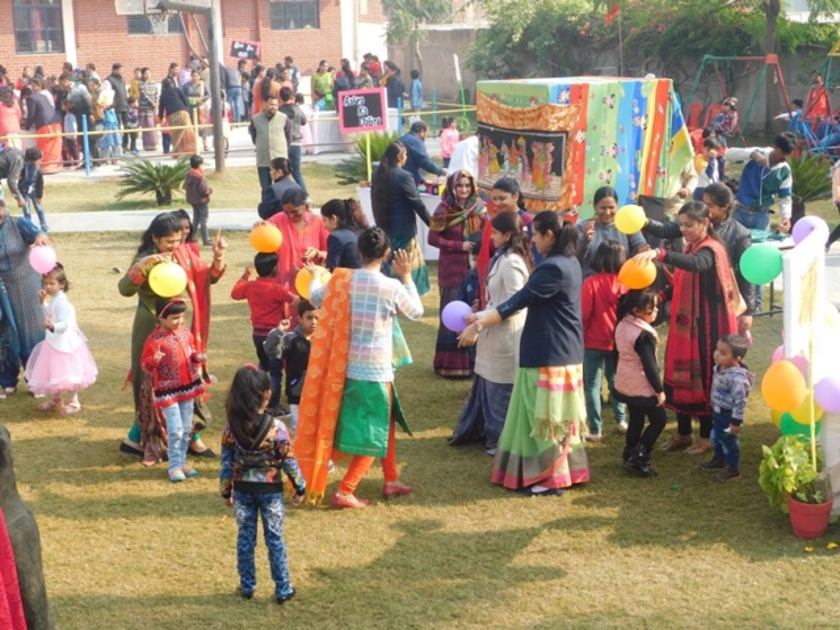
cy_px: 315
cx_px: 420
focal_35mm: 59
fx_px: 1432
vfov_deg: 24.8
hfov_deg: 32.7
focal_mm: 10.4
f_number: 4
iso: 125
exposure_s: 1/250
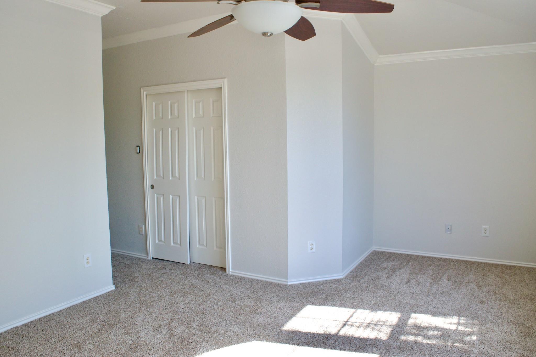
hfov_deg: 67.4
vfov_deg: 47.9
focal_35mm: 27
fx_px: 402
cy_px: 178
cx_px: 268
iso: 400
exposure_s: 1/200
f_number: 7.1
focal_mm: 18
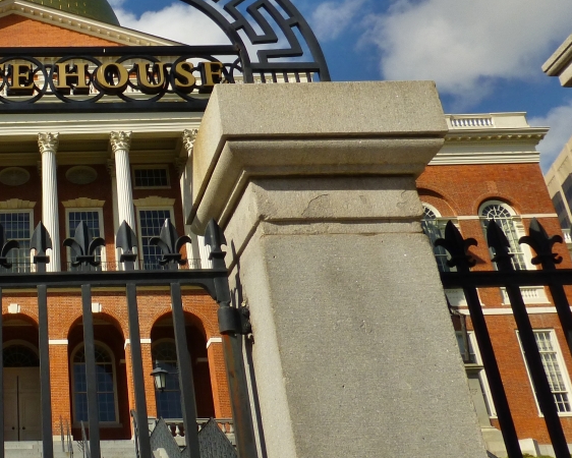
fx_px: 847
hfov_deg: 34.0
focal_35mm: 50
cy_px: 131
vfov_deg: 29.9
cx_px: -4
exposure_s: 1/1300
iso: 100
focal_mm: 4.3
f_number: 4
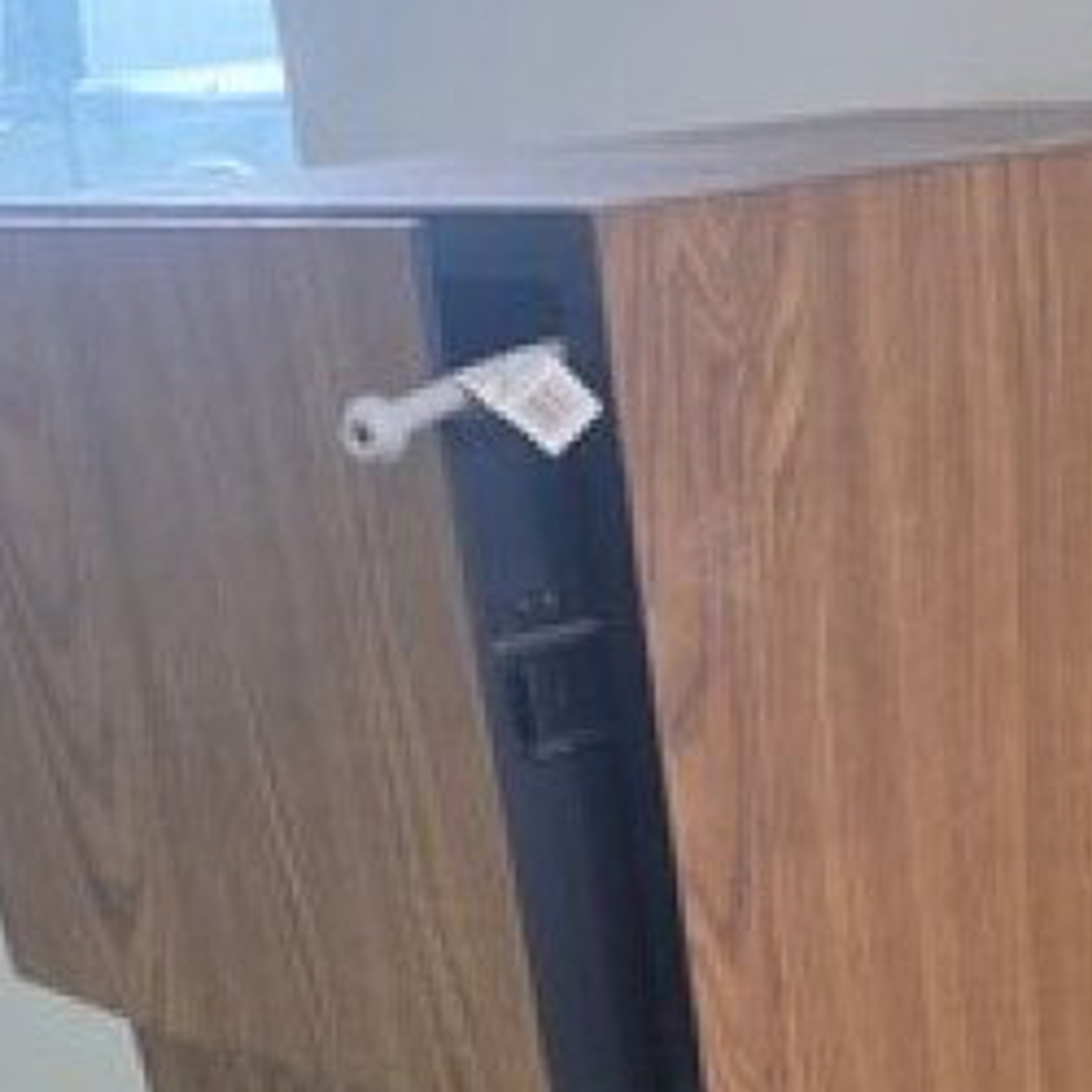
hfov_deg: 25.2
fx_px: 2356
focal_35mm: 66
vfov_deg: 22.1
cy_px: 1588
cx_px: 1018
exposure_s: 1/120
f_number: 1.7
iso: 640
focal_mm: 6.3
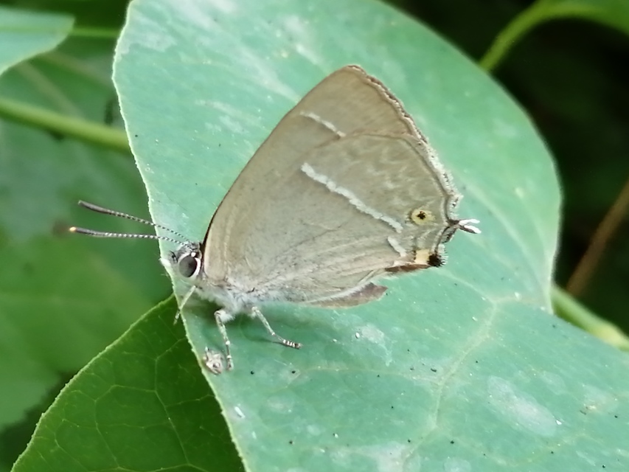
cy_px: 236
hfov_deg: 18.9
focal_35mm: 104
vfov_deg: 14.2
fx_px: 1890
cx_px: 314
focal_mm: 3.46
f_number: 1.8
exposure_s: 1/50
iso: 80
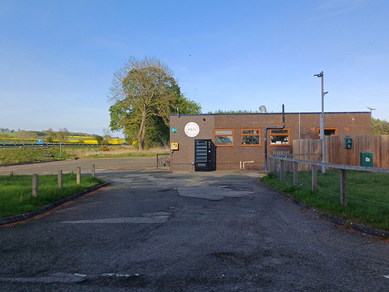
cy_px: 146
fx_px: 281
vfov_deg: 54.9
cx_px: 194
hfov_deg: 69.4
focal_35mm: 25
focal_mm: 4.65
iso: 50
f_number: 1.8
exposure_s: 1/837
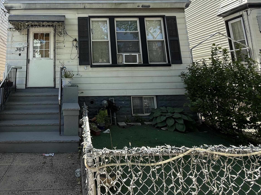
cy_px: 48
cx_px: 71
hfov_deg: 69.9
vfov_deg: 55.9
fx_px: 173
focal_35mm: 23
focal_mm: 2.22
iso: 50
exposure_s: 1/510
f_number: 2.2
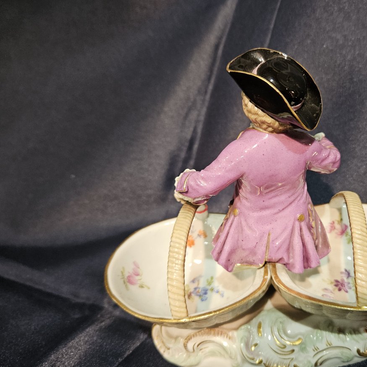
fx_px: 336
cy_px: 189
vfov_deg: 57.3
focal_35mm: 28
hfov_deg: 55.8
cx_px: 252
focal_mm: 5.4
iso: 400
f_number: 1.8
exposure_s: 1/100
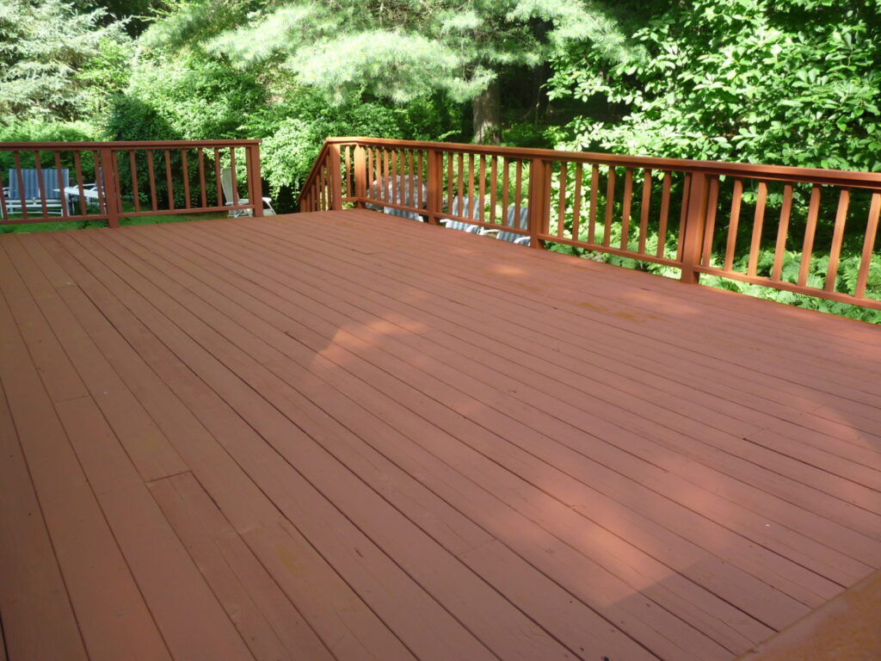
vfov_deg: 51.4
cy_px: 330
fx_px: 687
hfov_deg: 65.3
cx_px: 440
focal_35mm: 27
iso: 100
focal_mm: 4.8
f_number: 2.8
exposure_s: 1/100
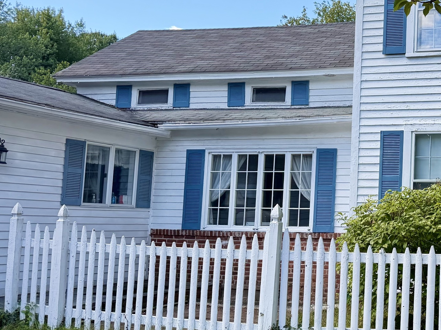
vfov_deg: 27.5
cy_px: 139
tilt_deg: +7.2
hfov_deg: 33.1
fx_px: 675
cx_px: 444
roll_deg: -1.6
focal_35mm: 53
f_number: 1.78
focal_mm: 6.76
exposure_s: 1/1553
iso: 100
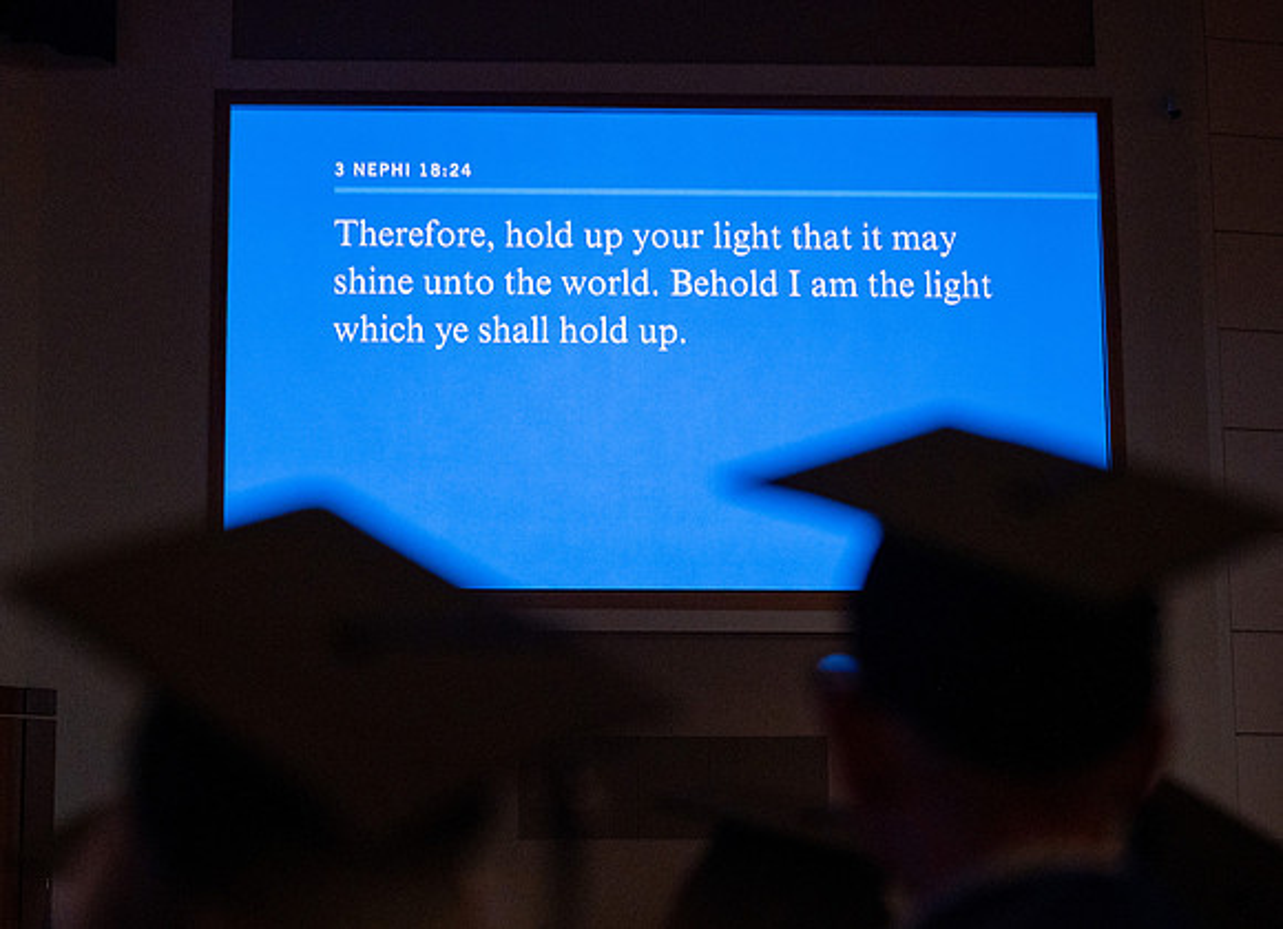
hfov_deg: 22.7
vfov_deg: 16.6
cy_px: 418
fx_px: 3188
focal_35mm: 87
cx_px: 483
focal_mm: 70
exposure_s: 1/250
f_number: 2.8
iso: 2000
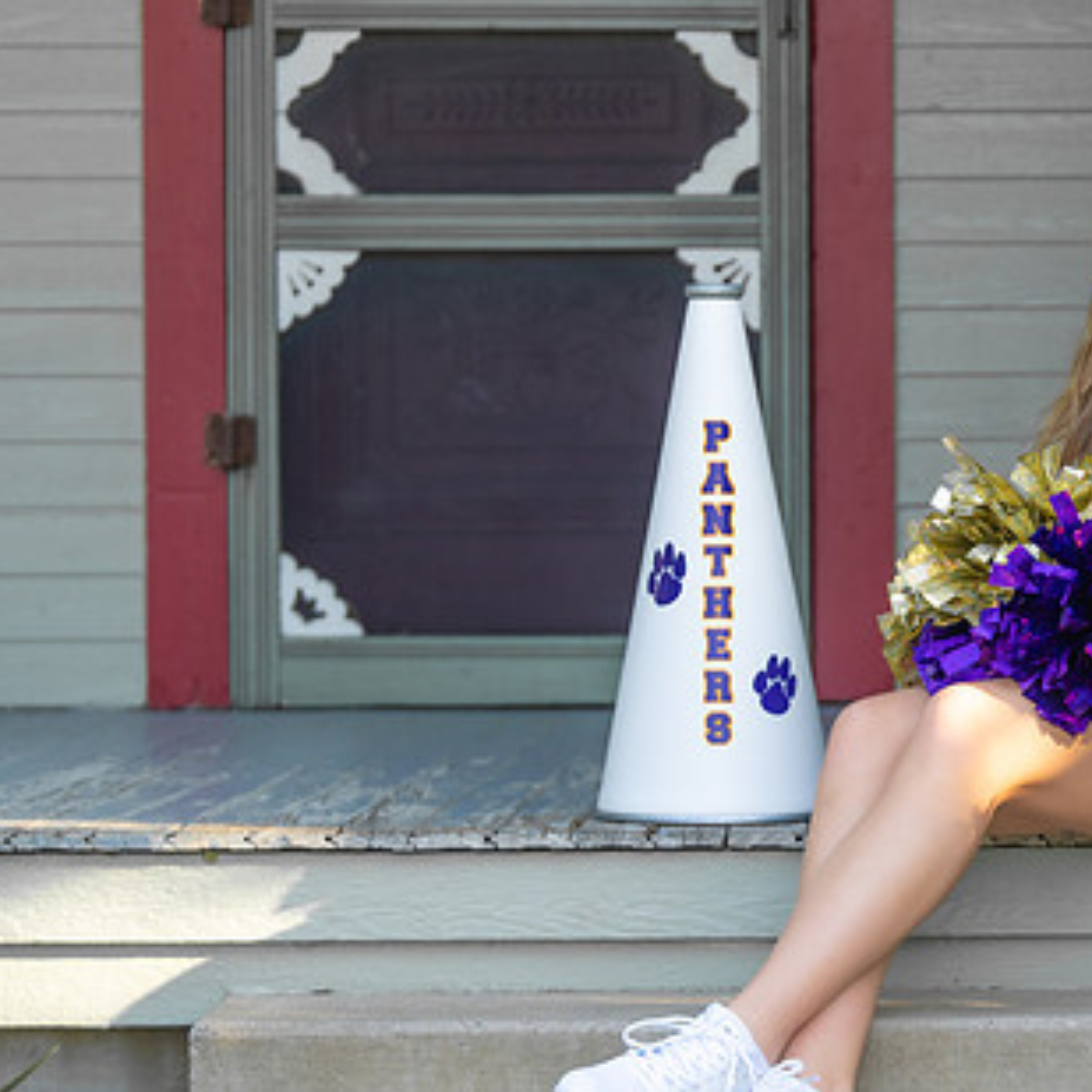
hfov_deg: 12.4
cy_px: 573
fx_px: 4961
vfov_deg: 12.6
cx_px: 1115
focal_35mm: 139
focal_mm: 70
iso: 125
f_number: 2.8
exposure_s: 1/320
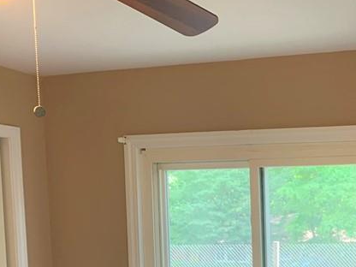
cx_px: 391
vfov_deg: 21.7
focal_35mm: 64
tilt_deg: -6.5
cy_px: 294
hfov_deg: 27.7
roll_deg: +0.6
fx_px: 658
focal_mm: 4.25
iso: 160
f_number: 1.8
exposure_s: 1/60
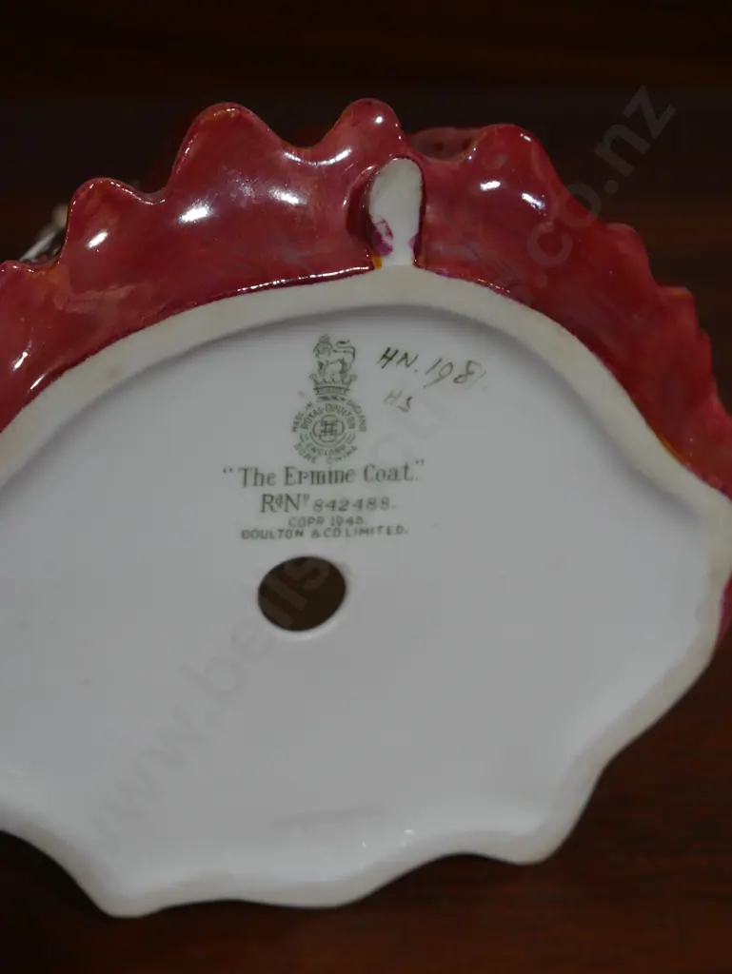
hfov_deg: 20.5
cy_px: 487
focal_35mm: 72
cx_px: 366
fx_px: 2028
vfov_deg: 27.0
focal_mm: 36
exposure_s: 1/80
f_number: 5.5
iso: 320
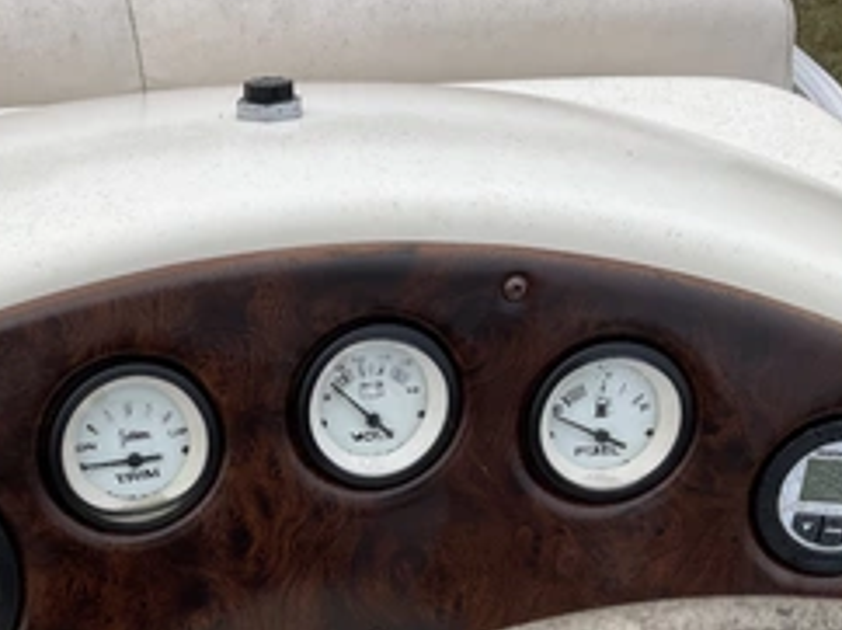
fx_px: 1166
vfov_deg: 29.6
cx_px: 254
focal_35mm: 48
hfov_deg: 39.0
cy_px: 487
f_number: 1.8
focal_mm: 3
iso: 20
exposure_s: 1/177
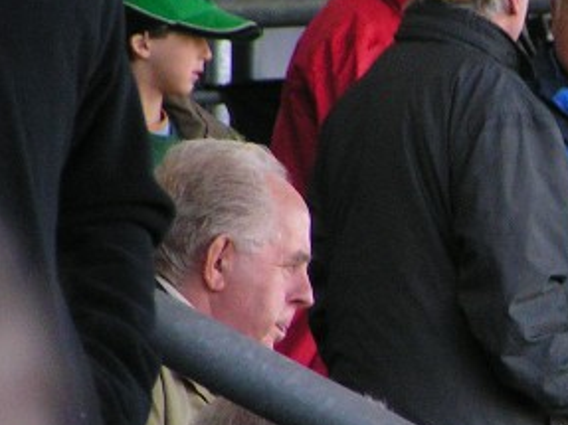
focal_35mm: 789
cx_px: 740
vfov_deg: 1.9
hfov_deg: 2.5
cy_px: 253
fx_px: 12941
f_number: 3.5
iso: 160
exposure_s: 1/400
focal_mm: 43.3
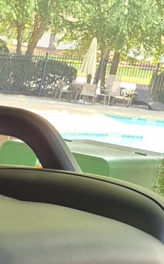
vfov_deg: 17.1
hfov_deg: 9.0
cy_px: 225
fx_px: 866
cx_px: -309
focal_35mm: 121
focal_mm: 5.4
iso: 125
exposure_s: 1/180
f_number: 1.8
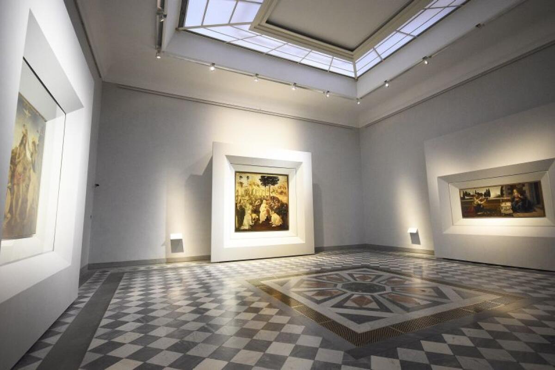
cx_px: 278
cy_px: 185
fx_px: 266
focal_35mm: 17
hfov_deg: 92.4
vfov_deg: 69.7
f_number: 5
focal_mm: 11.5
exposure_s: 1/20
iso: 1600
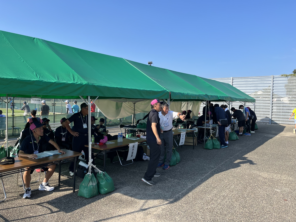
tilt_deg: -2.3
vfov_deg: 53.1
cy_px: 111
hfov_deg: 67.3
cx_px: 148
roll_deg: -1.0
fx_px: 222
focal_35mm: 26
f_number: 1.6
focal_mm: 5.1
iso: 50
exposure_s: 1/2101
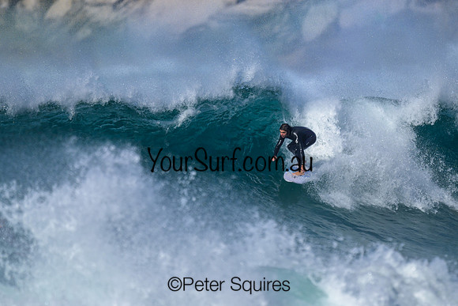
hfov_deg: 1.9
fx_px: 13996
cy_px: 143
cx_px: 293
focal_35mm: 1100
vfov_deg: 1.3
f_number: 6.3
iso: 200
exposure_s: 1/2000
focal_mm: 800
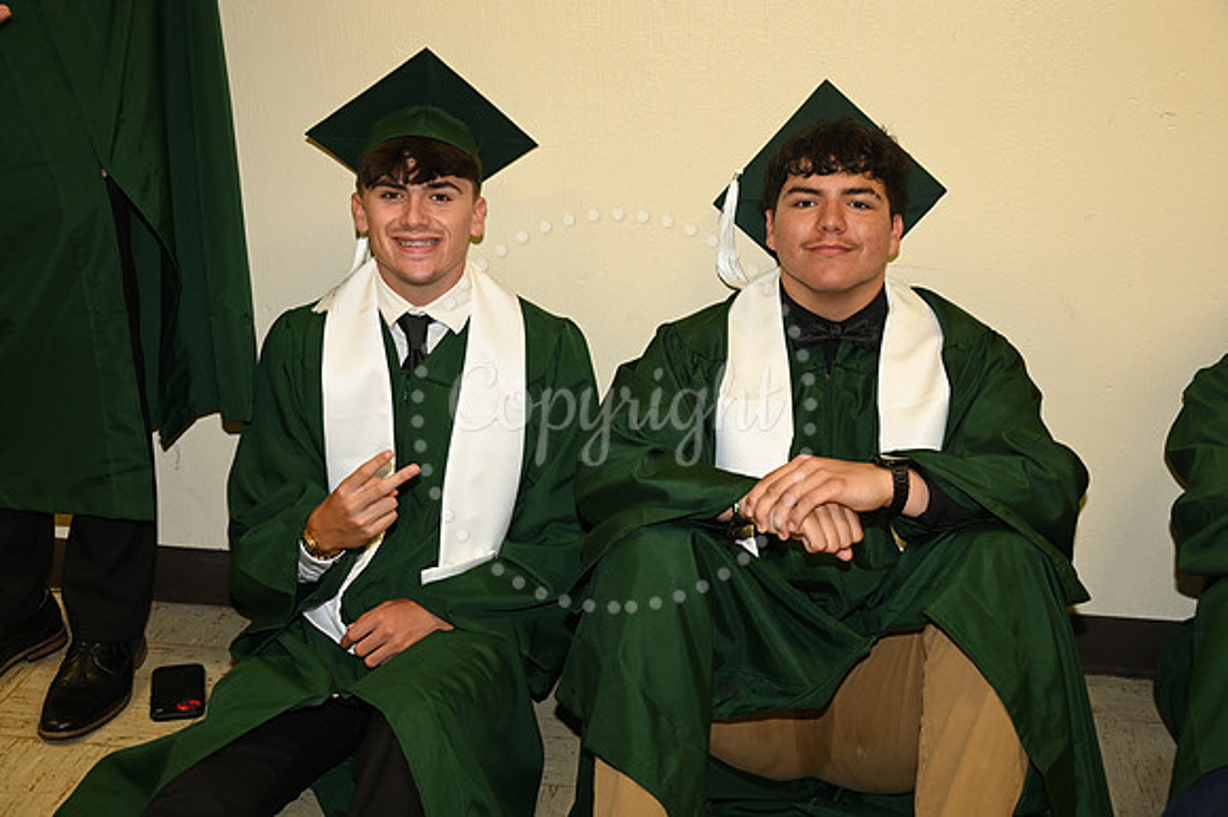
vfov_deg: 29.8
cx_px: 614
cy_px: 408
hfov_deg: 43.6
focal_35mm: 45
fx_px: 1534
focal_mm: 45
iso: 1600
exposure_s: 1/60
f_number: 5.6
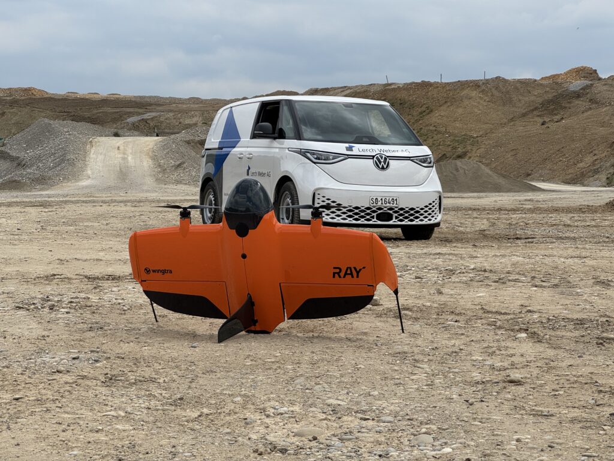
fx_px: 1366
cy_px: 230
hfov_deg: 25.3
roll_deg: +0.4
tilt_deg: -1.5
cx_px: 307
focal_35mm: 77
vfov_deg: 19.1
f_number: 2.8
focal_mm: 9
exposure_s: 1/943
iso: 25
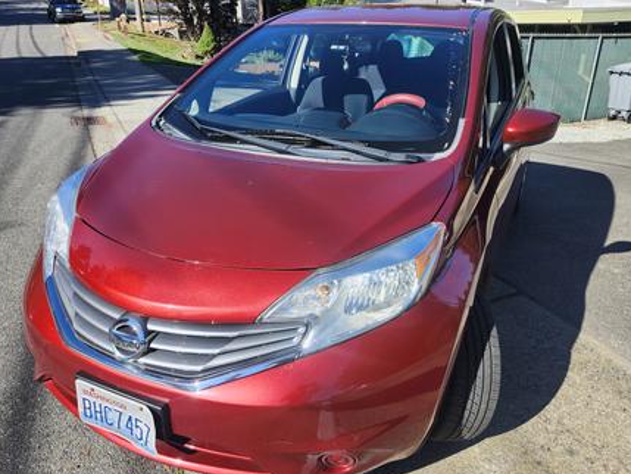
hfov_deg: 65.3
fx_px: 492
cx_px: 310
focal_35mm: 27
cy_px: 231
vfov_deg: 51.4
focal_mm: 5.54
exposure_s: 1/767
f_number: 1.8
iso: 25
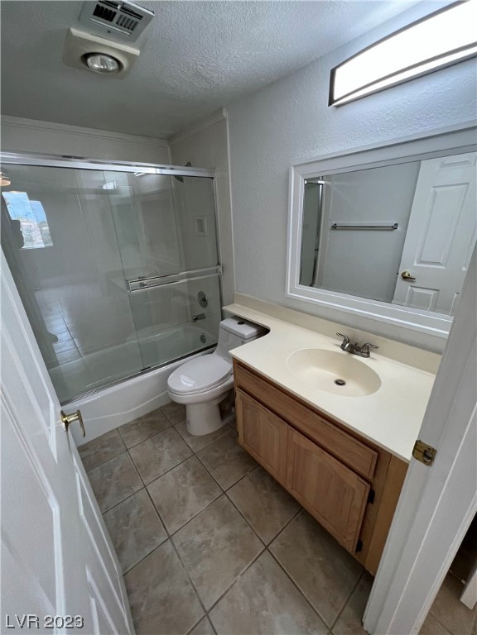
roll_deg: +2.0
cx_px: 238
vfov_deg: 106.2
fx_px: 239
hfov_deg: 89.9
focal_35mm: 13
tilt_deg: -22.0
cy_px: 318
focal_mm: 1.57
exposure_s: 1/120
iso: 100
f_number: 1.8
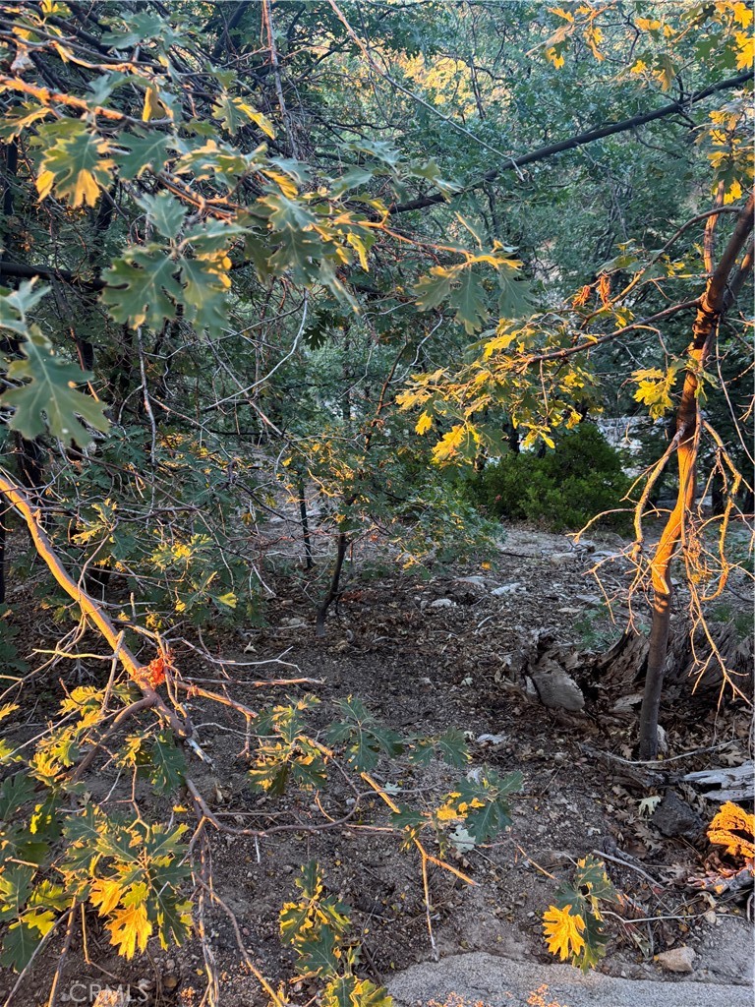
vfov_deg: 67.3
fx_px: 756
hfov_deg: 53.1
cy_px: 504
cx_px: 378
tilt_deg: -33.0
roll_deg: -2.1
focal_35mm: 26
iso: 160
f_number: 1.6
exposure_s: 1/60
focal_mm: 5.96
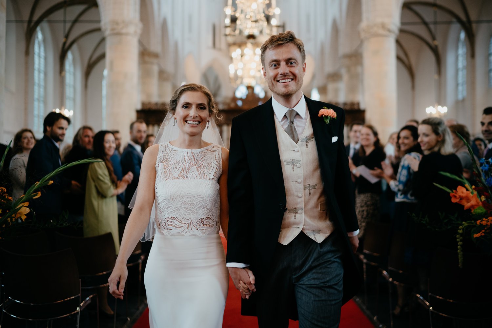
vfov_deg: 37.9
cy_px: 164
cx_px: 246
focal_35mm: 35
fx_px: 478
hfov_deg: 54.4
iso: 1000
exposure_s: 1/160
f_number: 1.6
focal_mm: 35
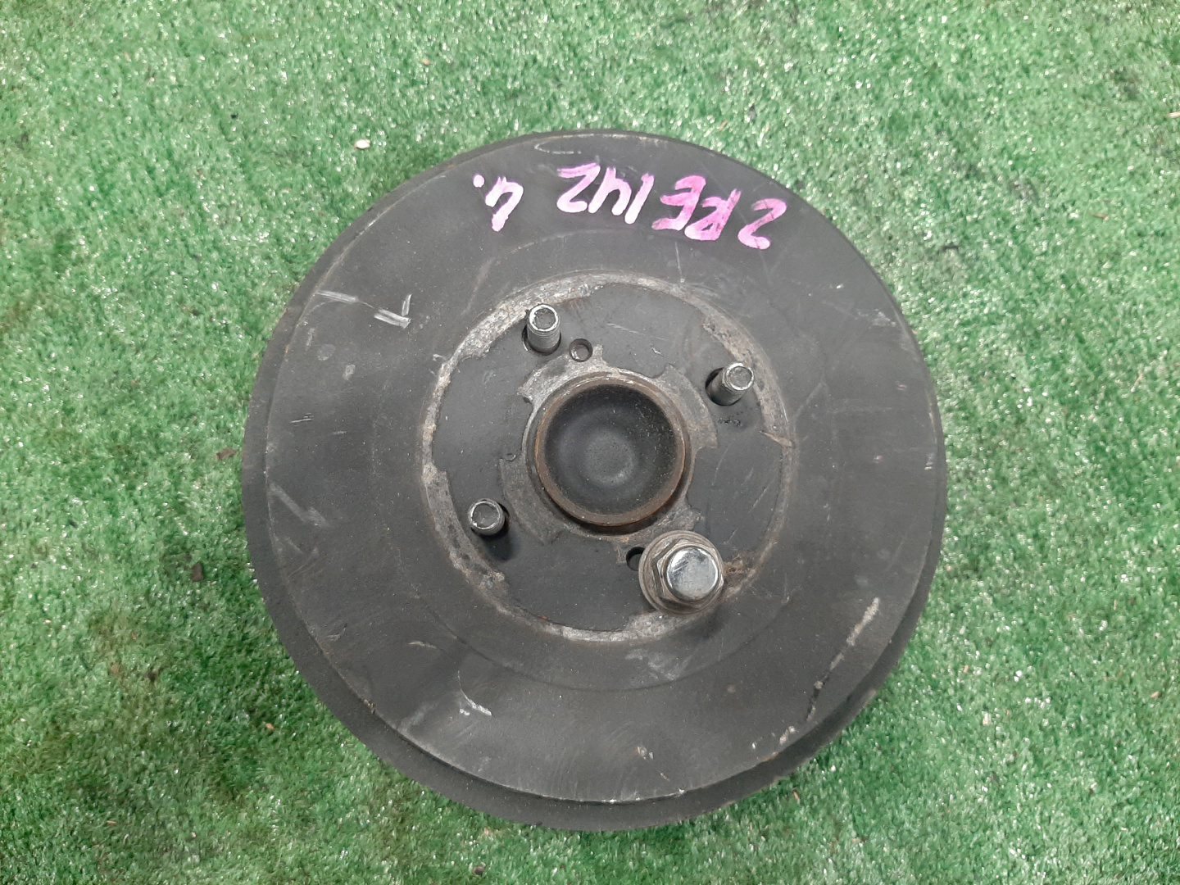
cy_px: 442
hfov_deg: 67.3
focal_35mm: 26
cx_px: 590
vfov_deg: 53.1
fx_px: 886
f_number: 1.7
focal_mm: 3.93
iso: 195
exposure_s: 1/25
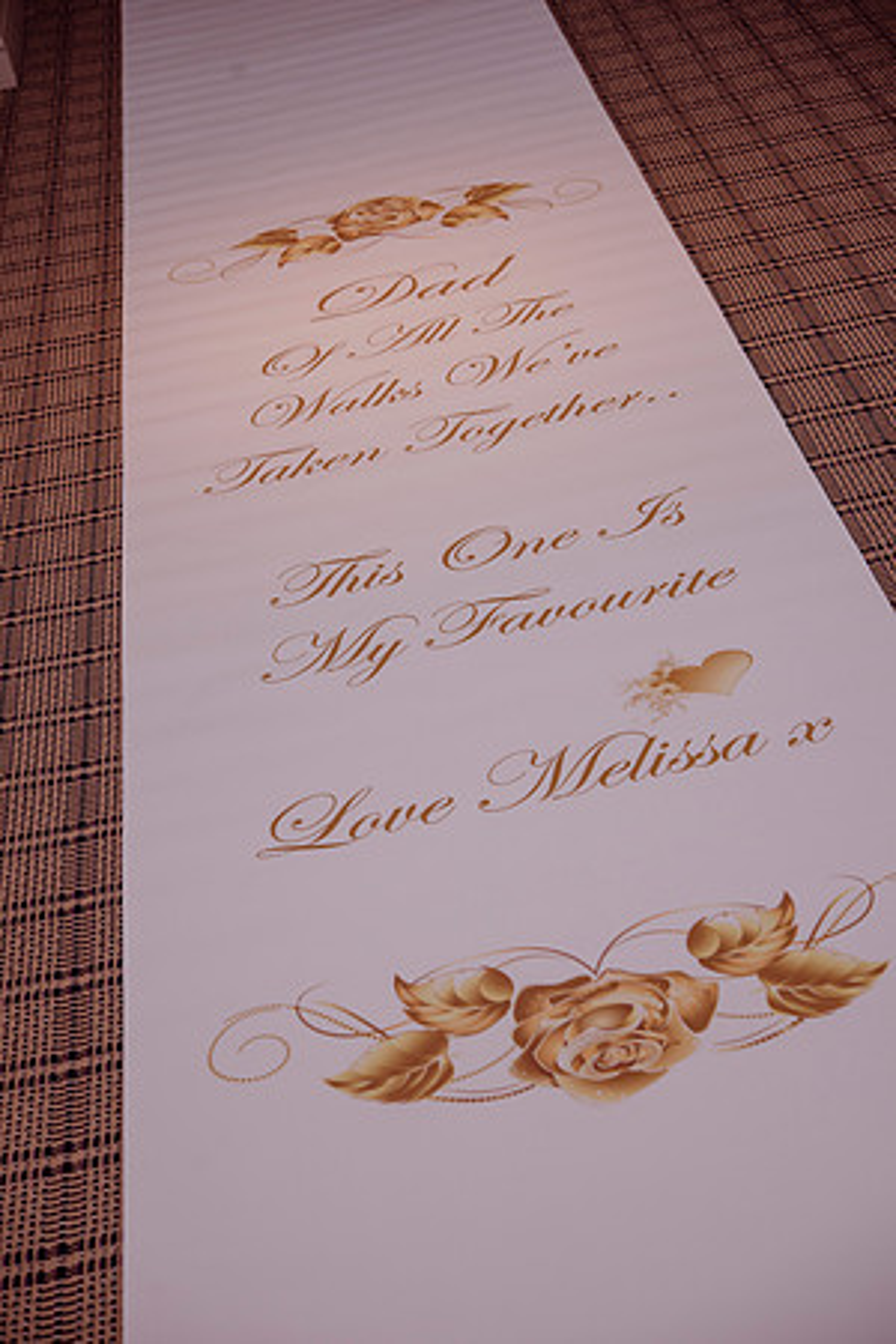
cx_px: 448
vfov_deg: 33.4
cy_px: 672
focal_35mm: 60
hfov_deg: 22.6
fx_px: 2240
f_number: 5.6
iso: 320
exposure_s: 1/60
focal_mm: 60
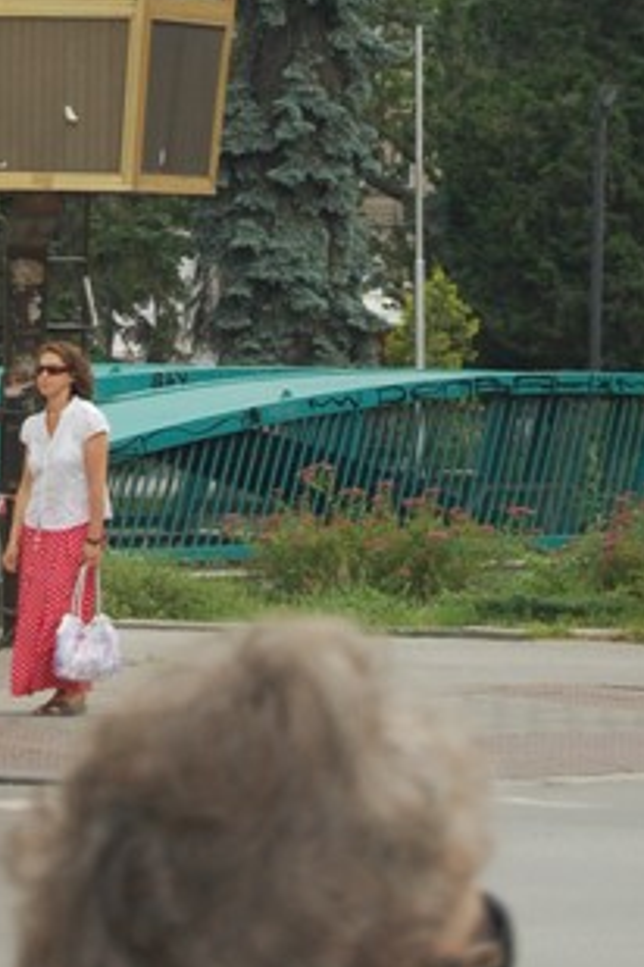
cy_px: -59
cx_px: 100
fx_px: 6452
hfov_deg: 5.7
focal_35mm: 240
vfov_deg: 8.5
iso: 400
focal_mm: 55
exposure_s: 1/400
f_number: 5.6
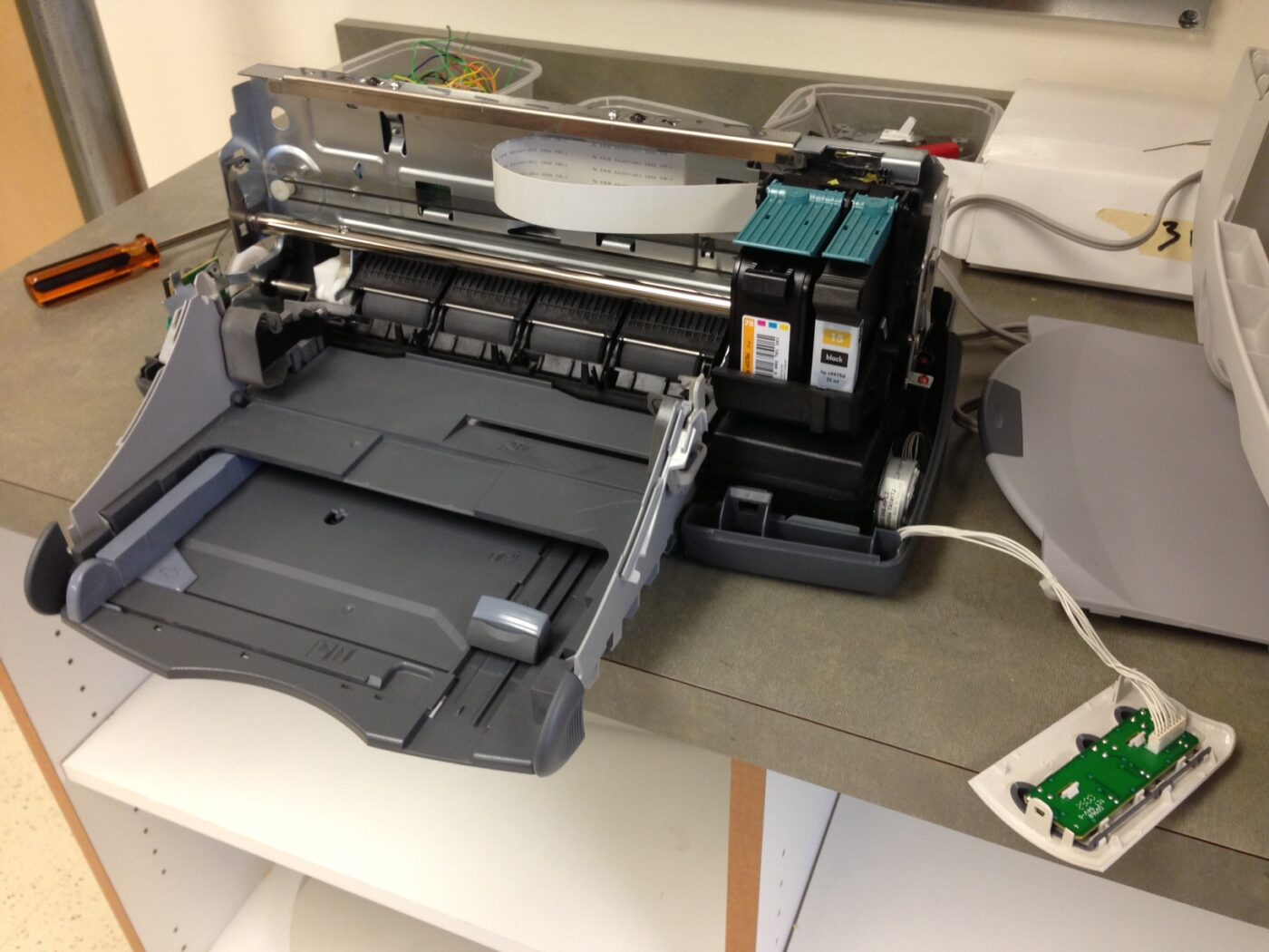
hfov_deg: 55.4
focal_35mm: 33
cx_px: 634
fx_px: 1210
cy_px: 476
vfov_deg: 42.9
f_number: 2.4
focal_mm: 4.13
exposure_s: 1/20
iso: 125
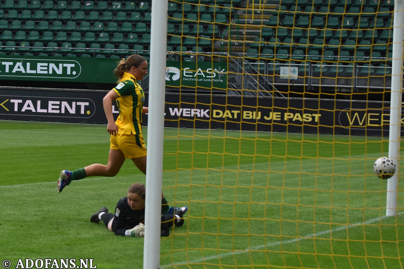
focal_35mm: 105
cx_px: 202
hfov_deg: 19.5
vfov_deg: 13.0
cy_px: 134
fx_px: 1178
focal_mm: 70
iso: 500
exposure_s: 1/1000
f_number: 3.5
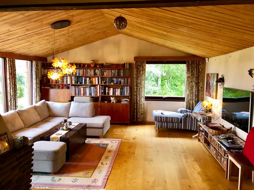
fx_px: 205
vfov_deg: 49.7
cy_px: 95
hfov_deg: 63.4
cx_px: 127
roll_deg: +0.0
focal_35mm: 28
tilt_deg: -4.9
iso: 80
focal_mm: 4
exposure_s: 1/17
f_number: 1.8
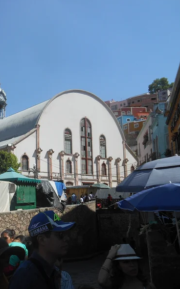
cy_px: 144
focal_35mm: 36
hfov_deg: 33.3
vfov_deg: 54.0
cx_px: 15
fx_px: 283
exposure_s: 1/1250
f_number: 3.2
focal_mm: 4.5
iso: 80
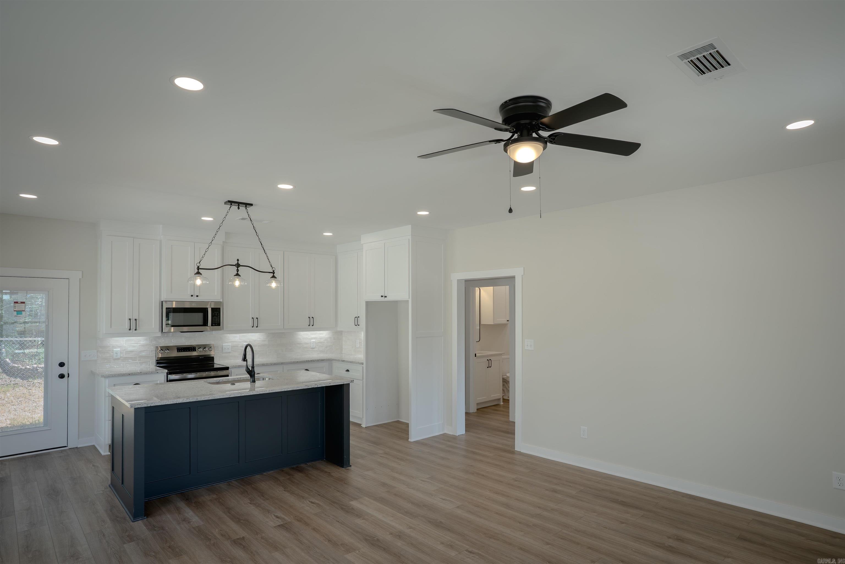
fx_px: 469
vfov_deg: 61.9
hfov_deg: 84.0
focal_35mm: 20
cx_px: 422
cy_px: 282
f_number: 6.3
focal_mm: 20
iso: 800
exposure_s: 1/125
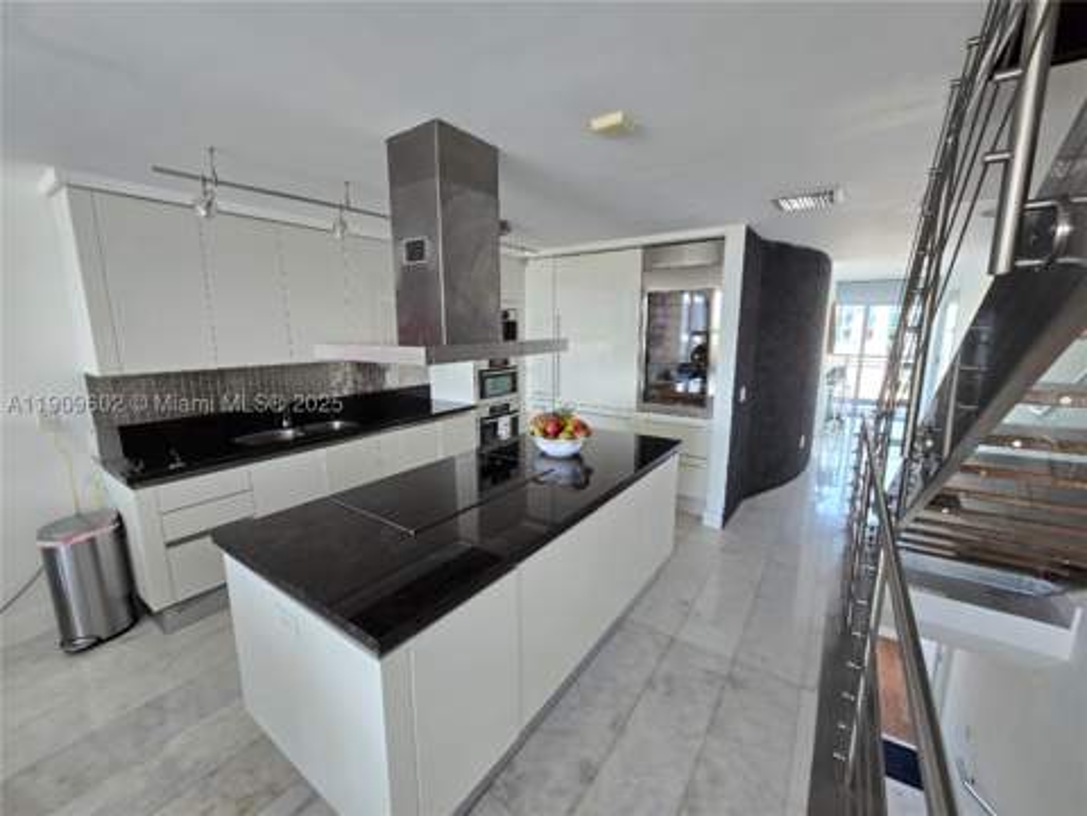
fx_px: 408
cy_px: 408
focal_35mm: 13
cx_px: 544
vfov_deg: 89.9
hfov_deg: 106.2
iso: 125
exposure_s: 1/60
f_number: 2.2
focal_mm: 2.2
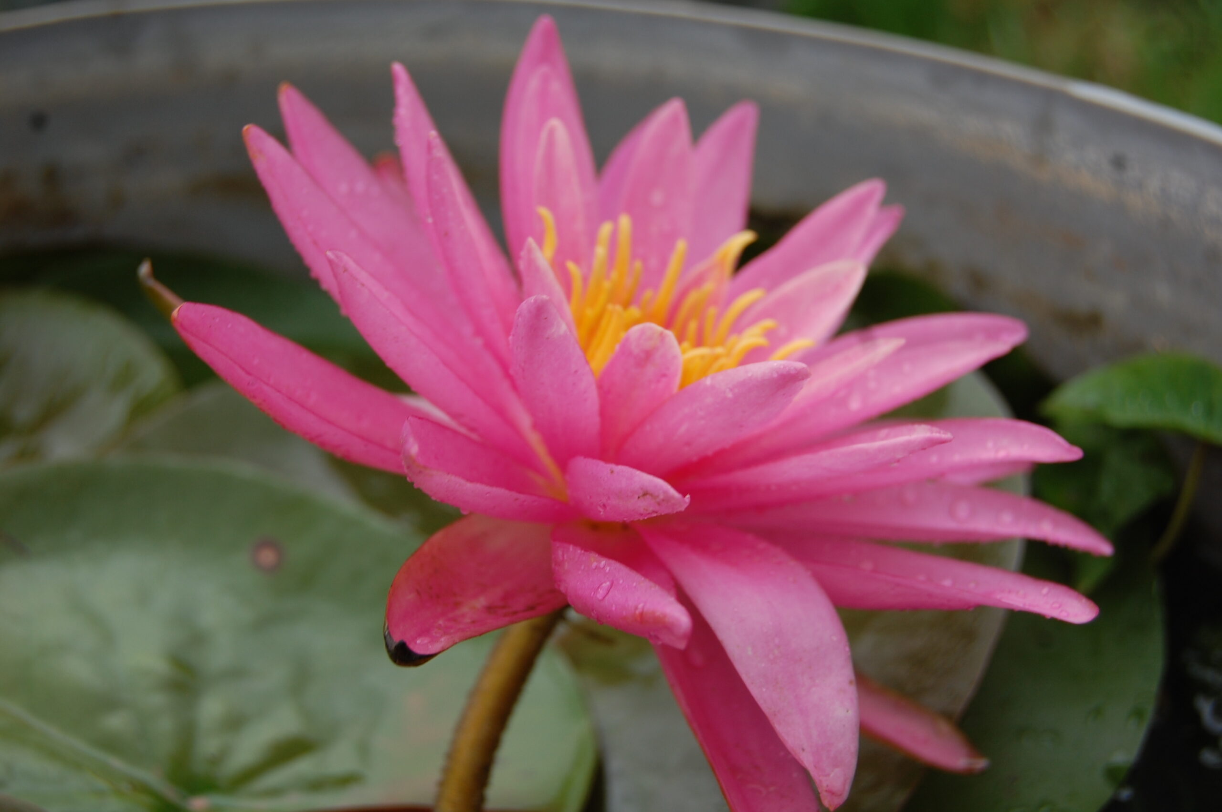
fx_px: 1933
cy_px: 406
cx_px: 611
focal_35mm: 57
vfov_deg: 23.7
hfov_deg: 35.1
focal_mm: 38
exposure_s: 1/160
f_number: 6.3
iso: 200
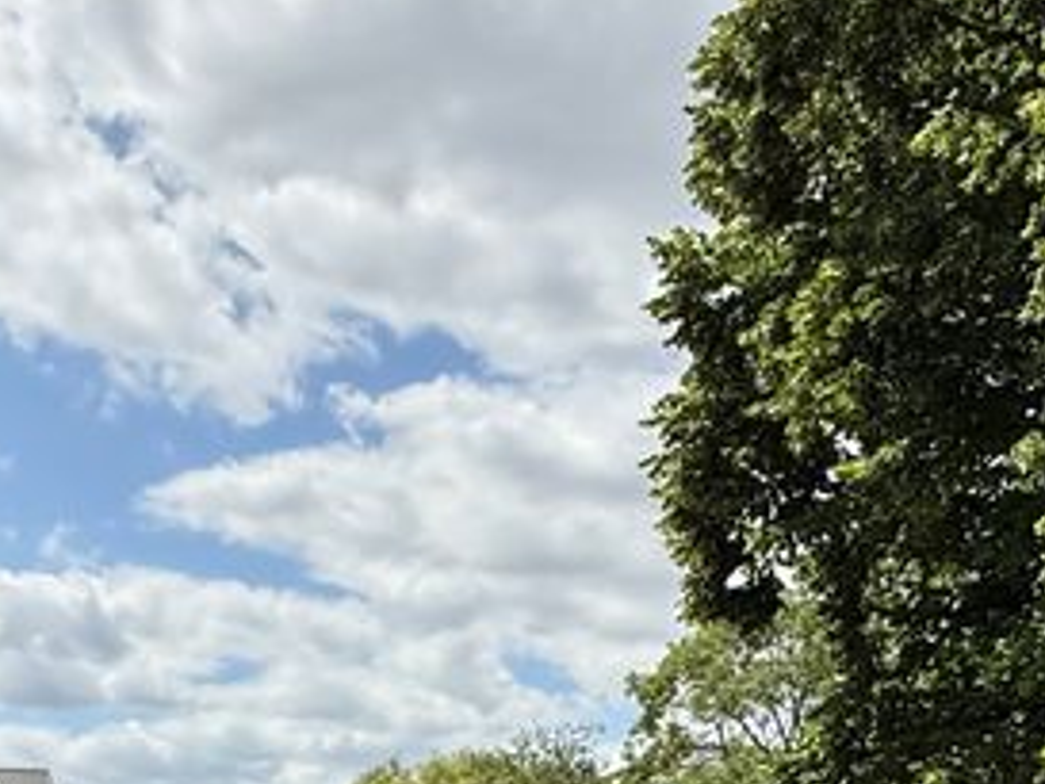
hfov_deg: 33.5
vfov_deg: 23.5
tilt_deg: +1.0
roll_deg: -1.1
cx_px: 371
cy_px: 931
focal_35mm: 57
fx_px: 1721
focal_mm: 2.22
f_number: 2.2
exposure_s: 1/2717
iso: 50
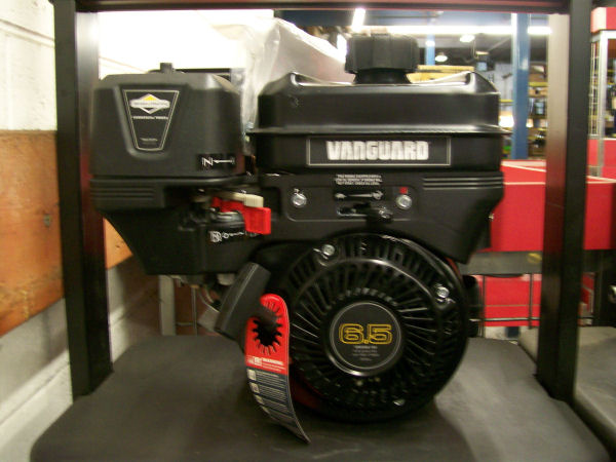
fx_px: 641
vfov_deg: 39.7
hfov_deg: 51.4
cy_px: 231
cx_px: 308
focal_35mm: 36
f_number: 2.7
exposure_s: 1/8
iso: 160
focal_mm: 6
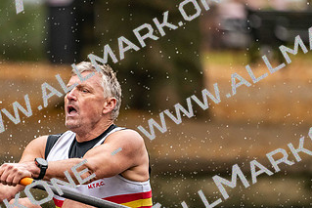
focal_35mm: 728
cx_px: 67
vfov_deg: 1.9
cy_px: 157
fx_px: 6312
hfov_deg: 2.8
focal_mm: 400
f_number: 4.5
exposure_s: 1/2500
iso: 3200
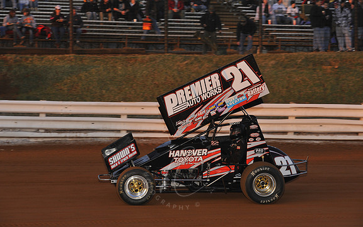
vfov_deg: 10.7
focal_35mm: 123
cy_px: 114
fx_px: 1217
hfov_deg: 17.0
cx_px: 182
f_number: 8
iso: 640
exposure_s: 1/250
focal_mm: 120
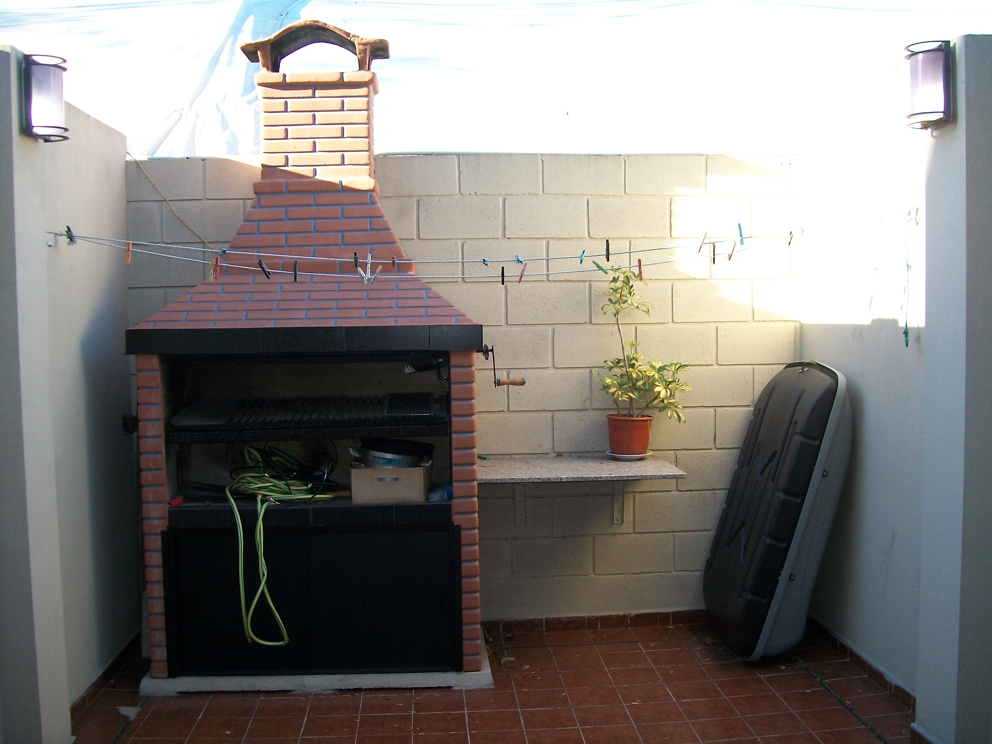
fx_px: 1032
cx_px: 496
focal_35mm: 36
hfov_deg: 51.4
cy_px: 372
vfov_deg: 39.7
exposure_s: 1/125
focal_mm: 6
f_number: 2.7
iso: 80
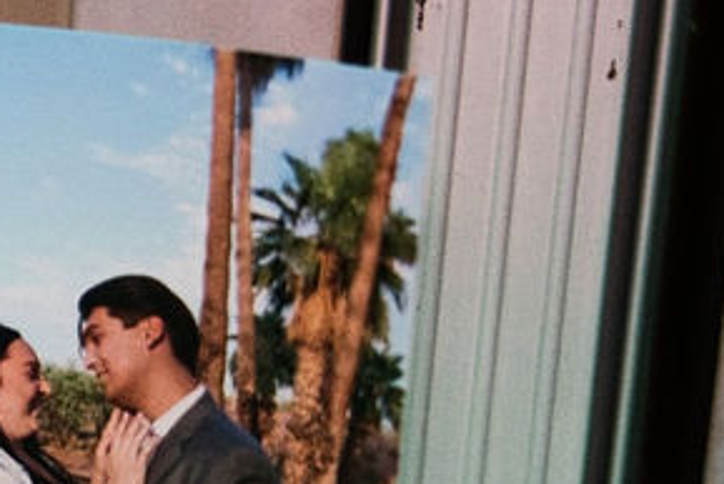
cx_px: -852
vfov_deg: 7.1
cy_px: 413
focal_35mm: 194
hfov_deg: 9.7
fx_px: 3903
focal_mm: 35
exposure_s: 1/160
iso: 3200
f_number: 2.8
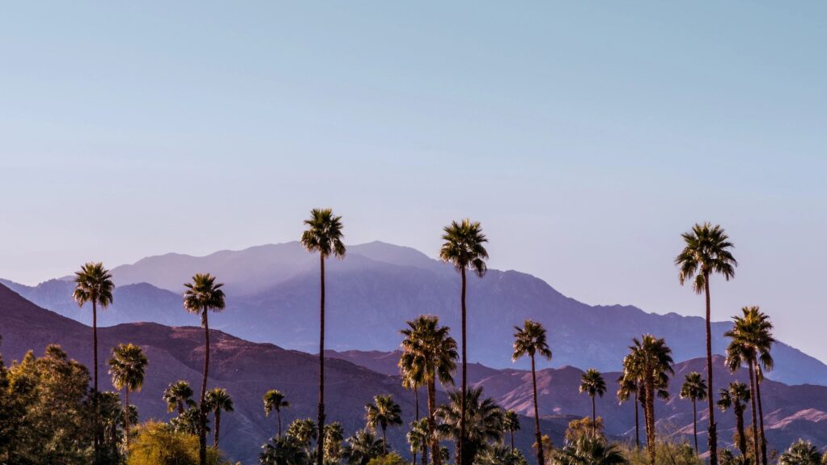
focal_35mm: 126
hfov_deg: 17.0
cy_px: 196
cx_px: 414
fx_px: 2763
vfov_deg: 9.6
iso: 100
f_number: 9
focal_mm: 80
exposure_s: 1/200
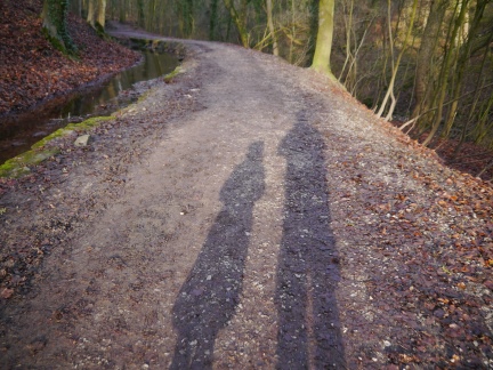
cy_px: 185
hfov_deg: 63.4
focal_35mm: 28
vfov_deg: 49.7
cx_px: 246
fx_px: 399
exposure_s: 1/80
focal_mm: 14
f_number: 3.5
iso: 160
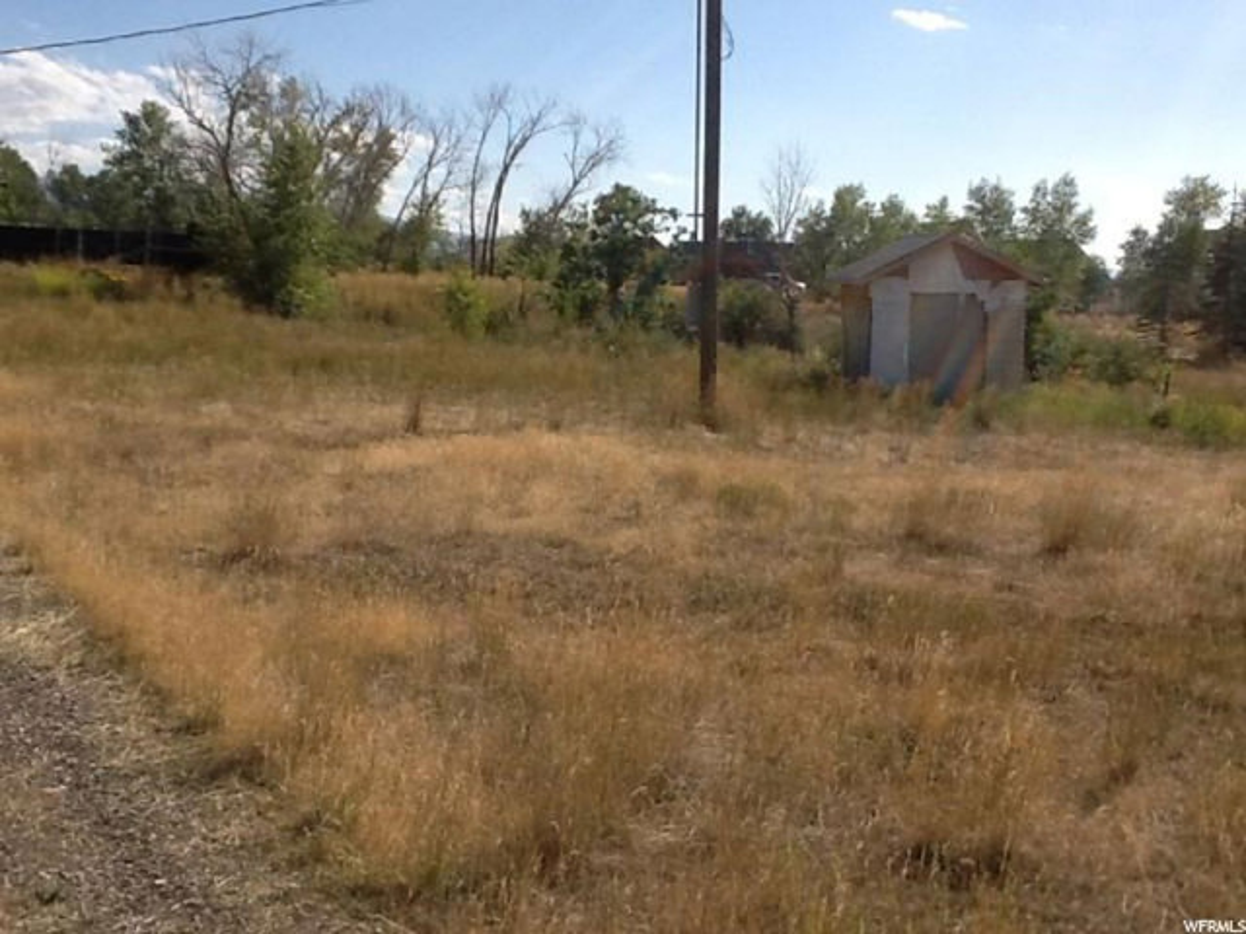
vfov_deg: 32.9
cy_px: 467
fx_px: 1584
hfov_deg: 42.9
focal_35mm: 44
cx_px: 623
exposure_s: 1/1783
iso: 40
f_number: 2.4
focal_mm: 2.03
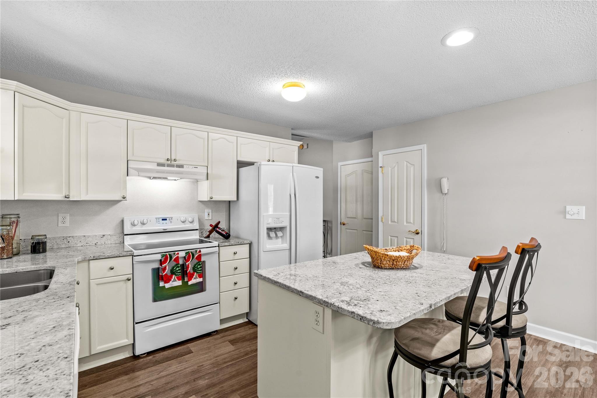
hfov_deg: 96.7
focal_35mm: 16
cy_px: 199
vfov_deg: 73.7
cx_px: 298
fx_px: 265
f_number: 8
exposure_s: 1/1.67
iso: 100
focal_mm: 16
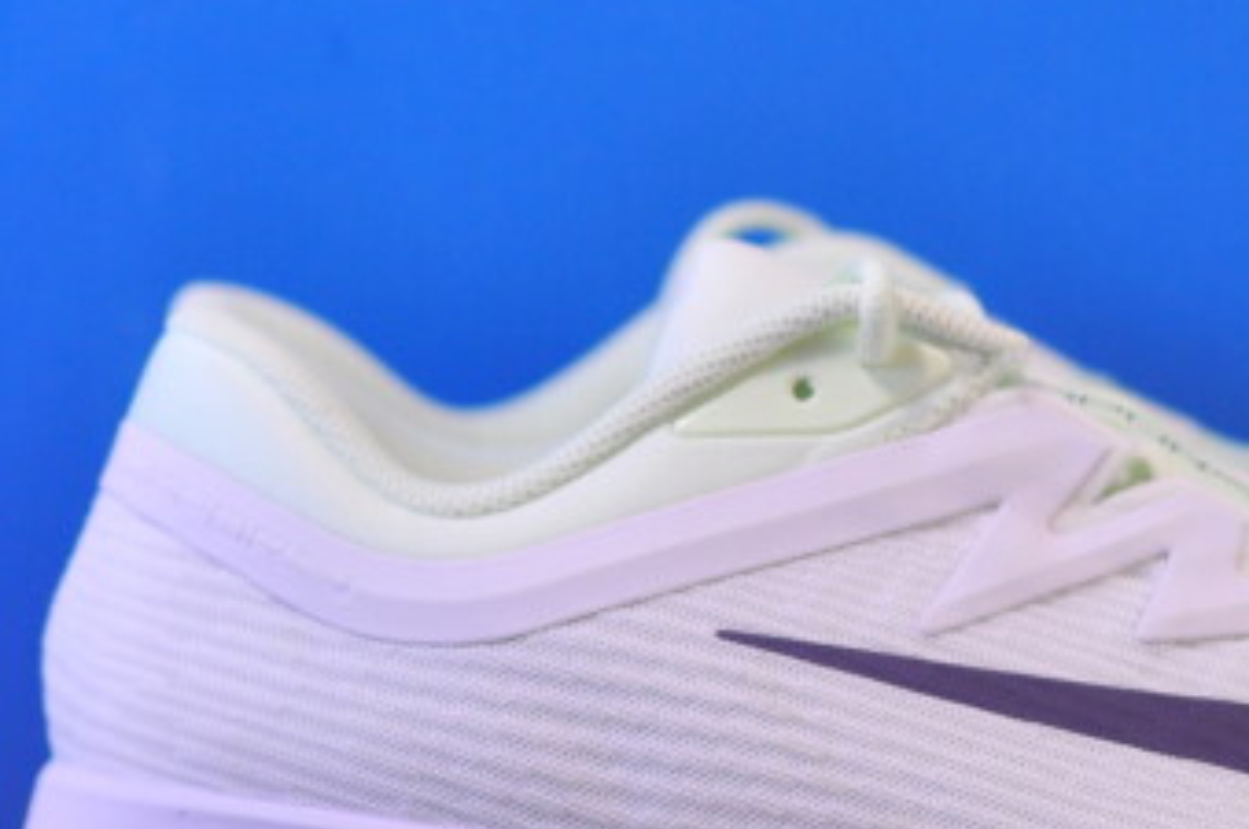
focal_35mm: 177
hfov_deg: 11.6
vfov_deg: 7.7
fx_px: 6132
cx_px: 998
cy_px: 315
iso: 250
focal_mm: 50
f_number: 2.5
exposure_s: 1/320
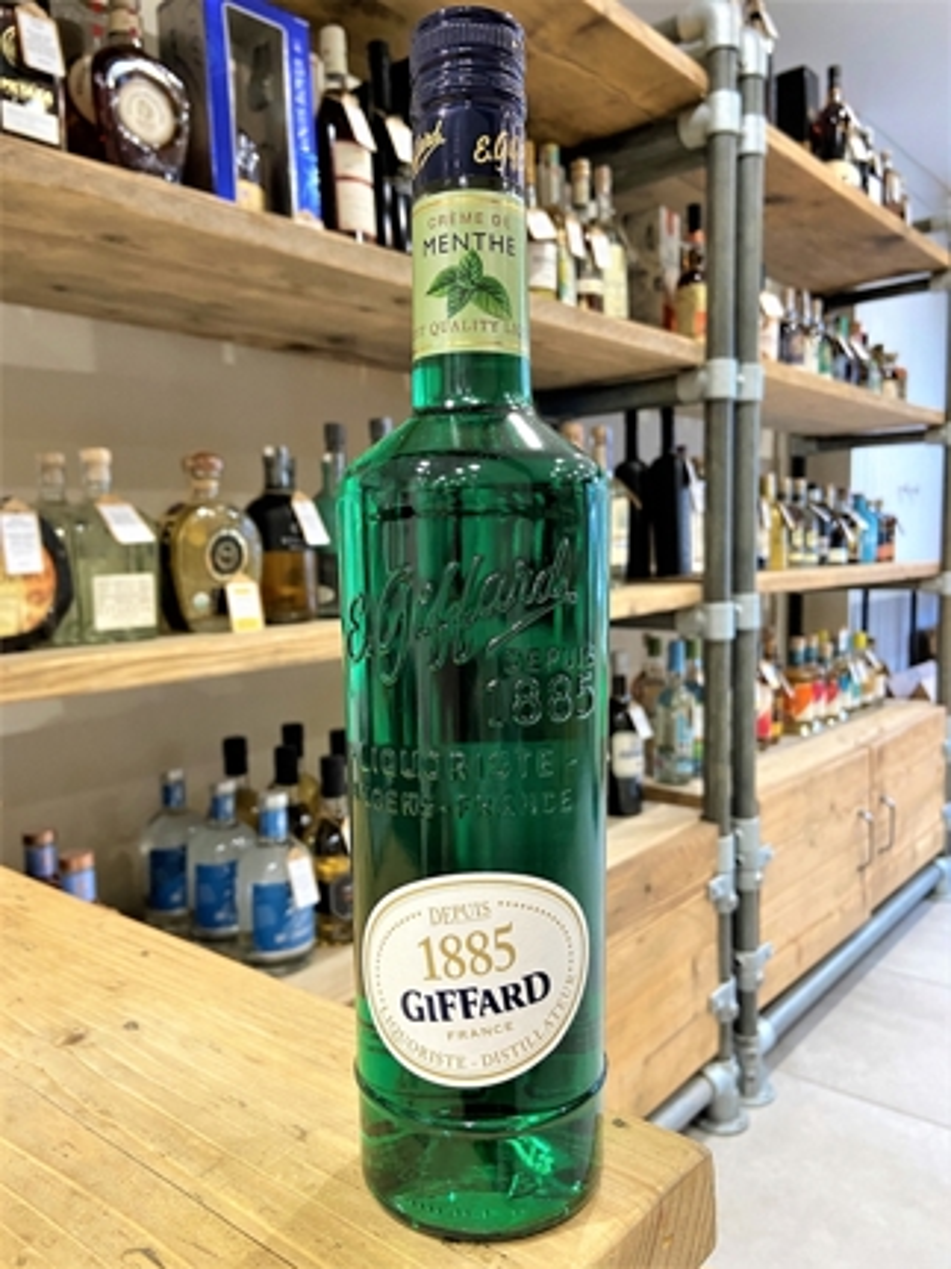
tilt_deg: -4.3
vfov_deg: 67.3
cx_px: 476
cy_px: 634
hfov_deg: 53.0
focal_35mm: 26
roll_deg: +0.6
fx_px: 953
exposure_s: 1/50
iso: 250
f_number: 1.8
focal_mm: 4.25
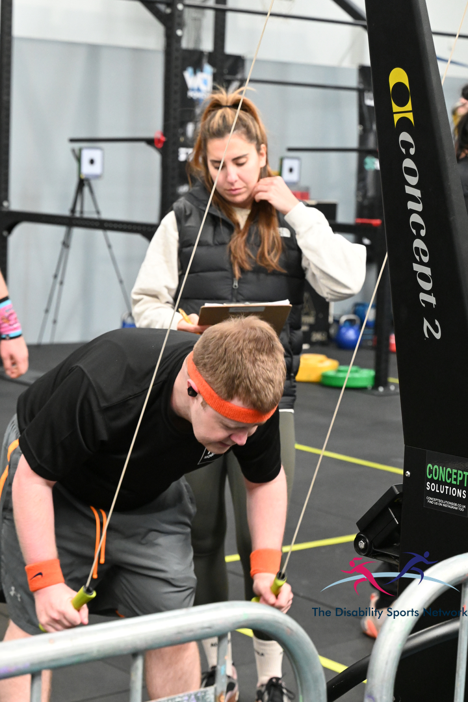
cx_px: 234
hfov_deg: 17.2
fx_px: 1550
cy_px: 351
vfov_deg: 25.5
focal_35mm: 80
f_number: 4.5
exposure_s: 1/250
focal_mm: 53
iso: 4000
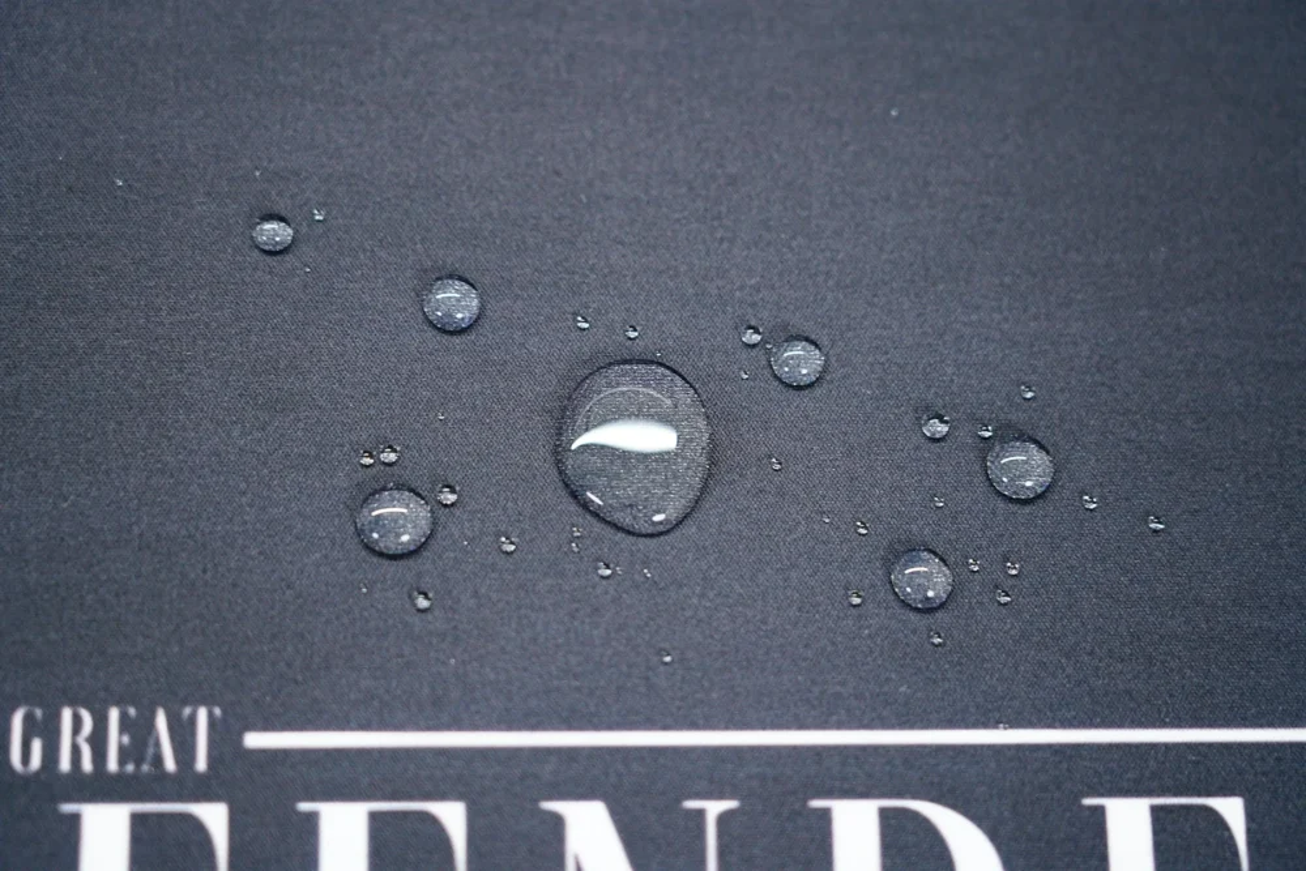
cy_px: 436
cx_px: 653
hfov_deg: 19.5
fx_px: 3809
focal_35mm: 105
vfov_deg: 13.0
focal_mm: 105
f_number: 4.5
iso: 1250
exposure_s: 1/13
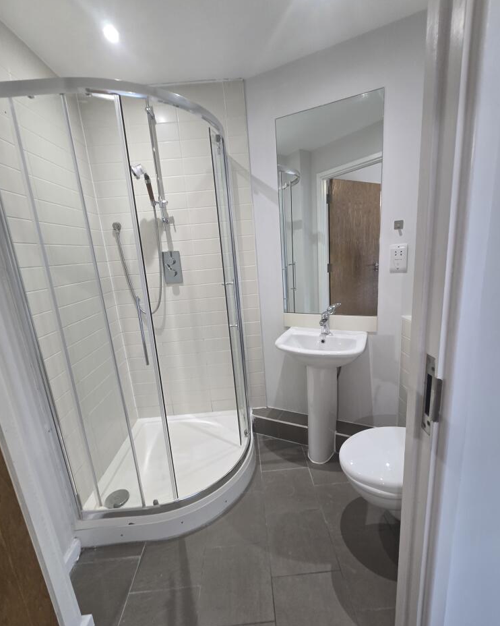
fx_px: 259
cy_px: 320
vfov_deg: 100.7
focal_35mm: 14
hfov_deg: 88.0
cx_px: 255
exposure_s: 1/50
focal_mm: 2.2
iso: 125
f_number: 2.2
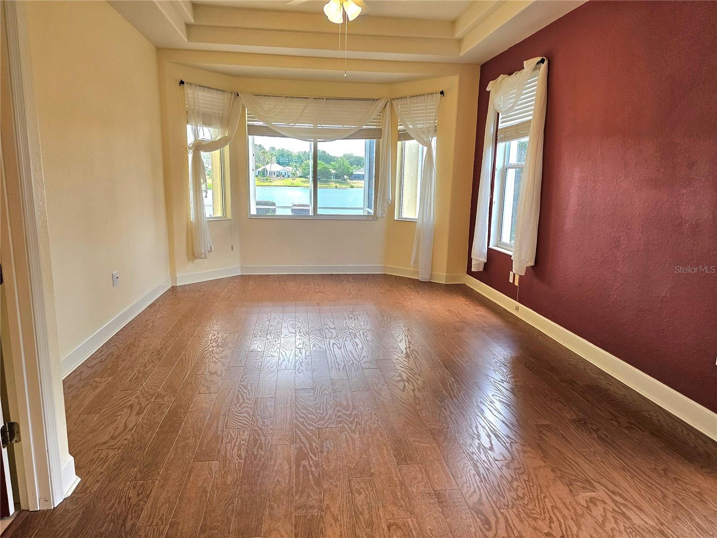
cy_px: 269
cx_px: 358
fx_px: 476
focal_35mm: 23
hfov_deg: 73.9
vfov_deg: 58.9
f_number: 1.7
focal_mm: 6.3
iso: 160
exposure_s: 1/182
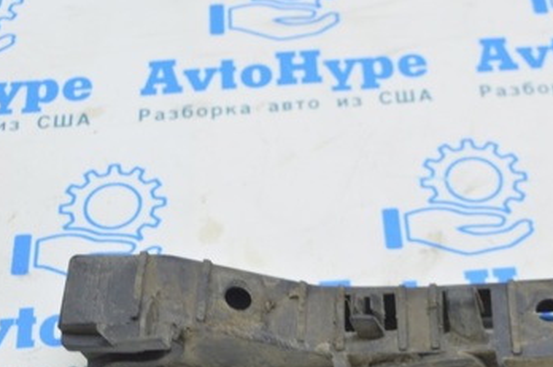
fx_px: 1226
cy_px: 231
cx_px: 310
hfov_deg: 25.4
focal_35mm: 80
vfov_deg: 17.0
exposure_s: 1/20
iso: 400
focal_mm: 29
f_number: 5.6
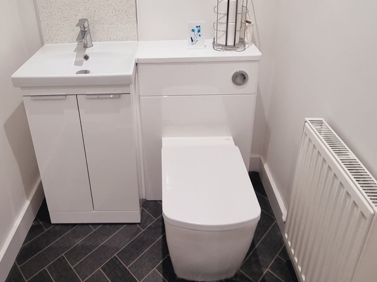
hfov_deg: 66.5
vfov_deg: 50.1
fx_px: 283
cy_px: 59
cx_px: 147
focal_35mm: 26
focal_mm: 2.2
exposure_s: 1/50
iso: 125
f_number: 2.2
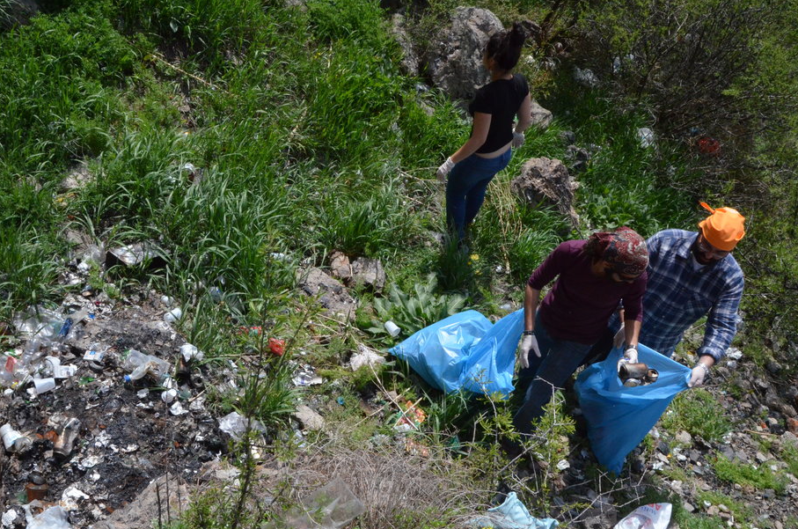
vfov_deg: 37.1
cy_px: 283
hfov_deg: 53.7
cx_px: 363
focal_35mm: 36
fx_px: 787
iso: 2500
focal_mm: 21
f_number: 18
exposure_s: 1/1250
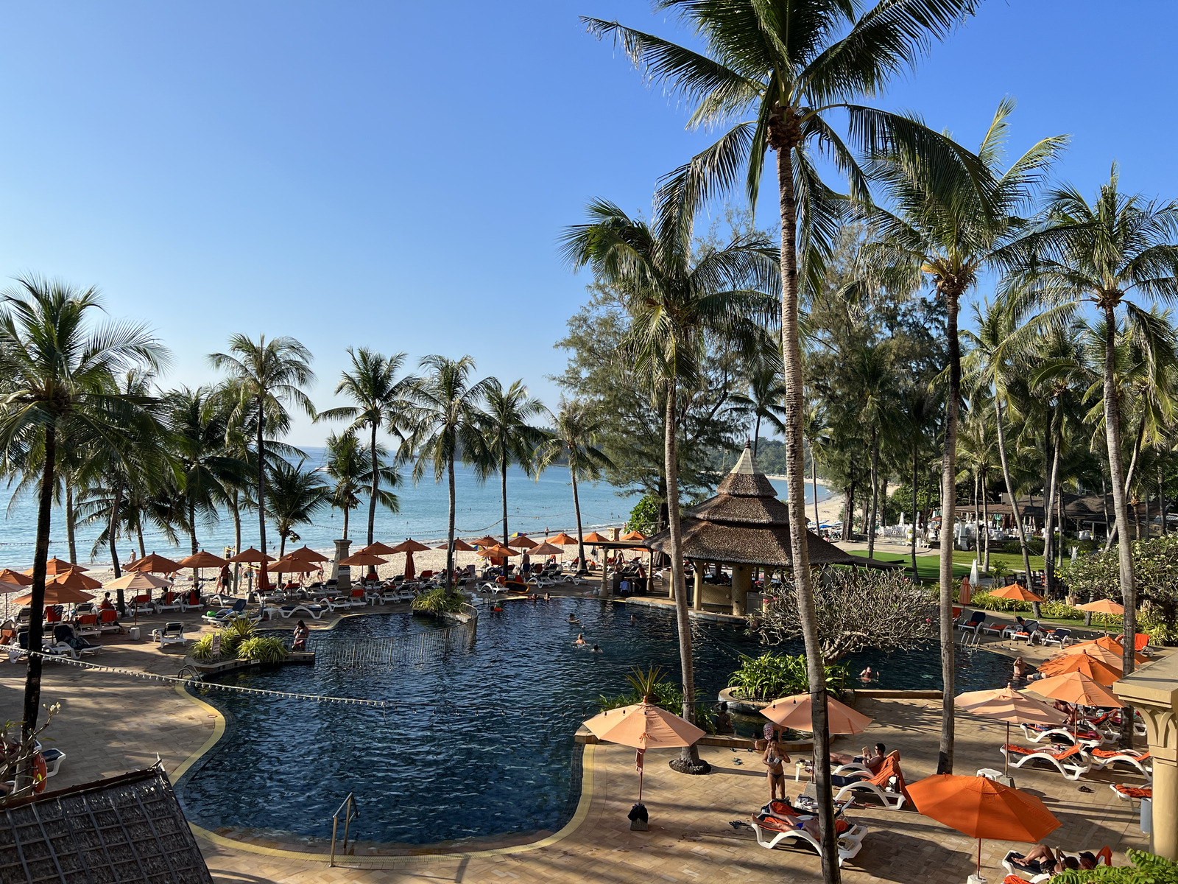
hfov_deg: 67.3
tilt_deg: +1.9
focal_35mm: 26
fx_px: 885
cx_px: 589
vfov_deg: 53.1
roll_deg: -2.8
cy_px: 442
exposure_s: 1/3704
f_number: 1.5
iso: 50
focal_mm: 5.7
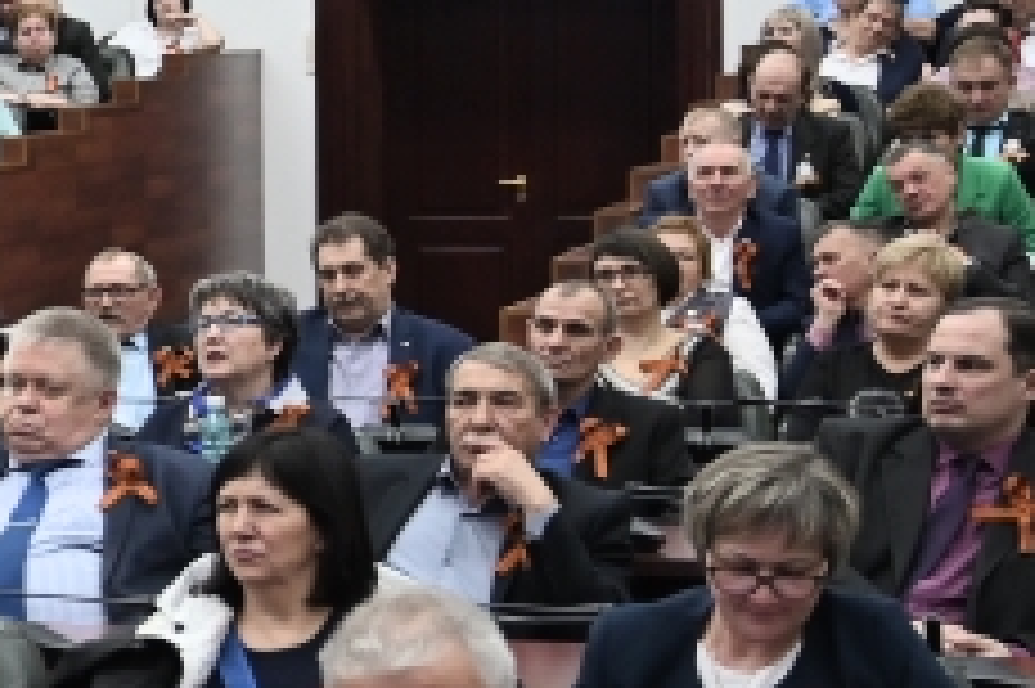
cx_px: -1084
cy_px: 254
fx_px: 4252
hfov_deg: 12.2
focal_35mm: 148
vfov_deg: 9.3
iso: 1800
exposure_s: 1/125
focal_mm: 34
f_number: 4
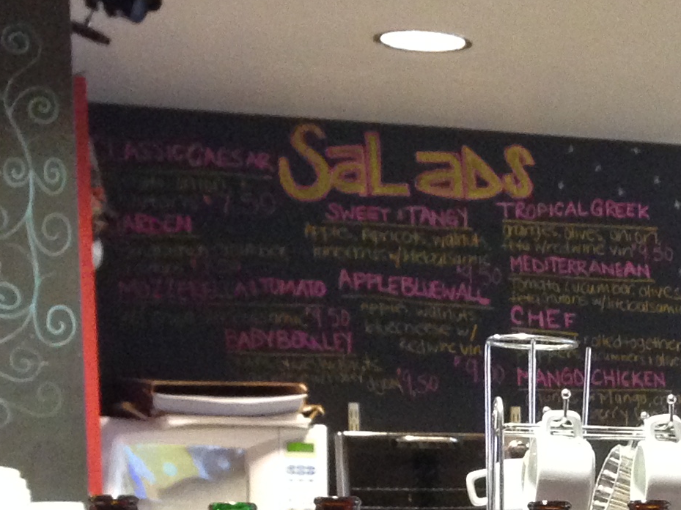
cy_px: 723
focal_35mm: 116
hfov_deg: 16.2
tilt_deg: -5.0
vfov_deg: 12.3
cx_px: 853
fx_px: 2281
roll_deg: +0.3
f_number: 2.4
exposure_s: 1/20
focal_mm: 4.12
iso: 320
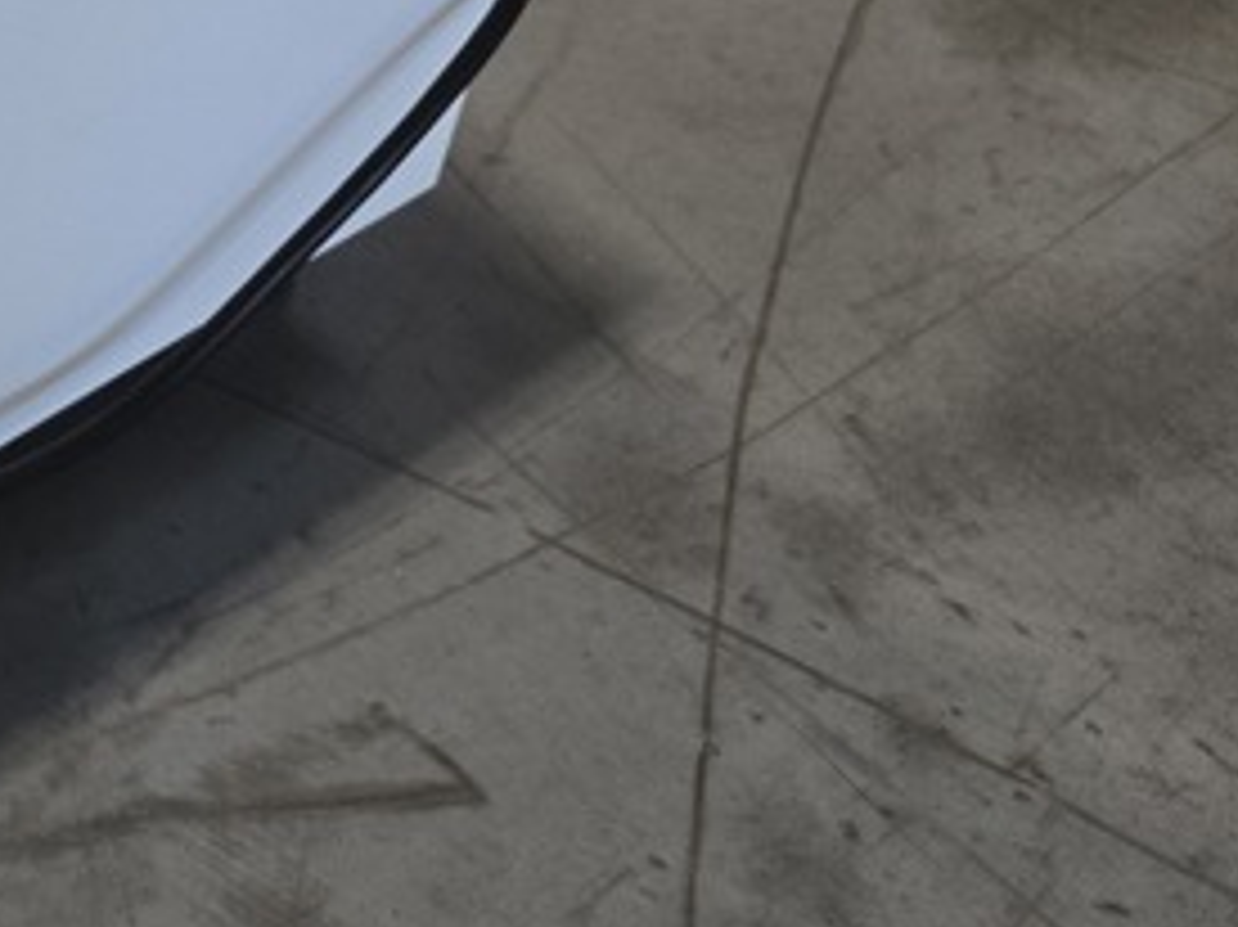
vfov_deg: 21.2
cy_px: 27
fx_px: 2395
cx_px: -392
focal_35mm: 67
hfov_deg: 24.9
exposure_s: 1/120
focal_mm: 6.3
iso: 320
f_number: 1.7
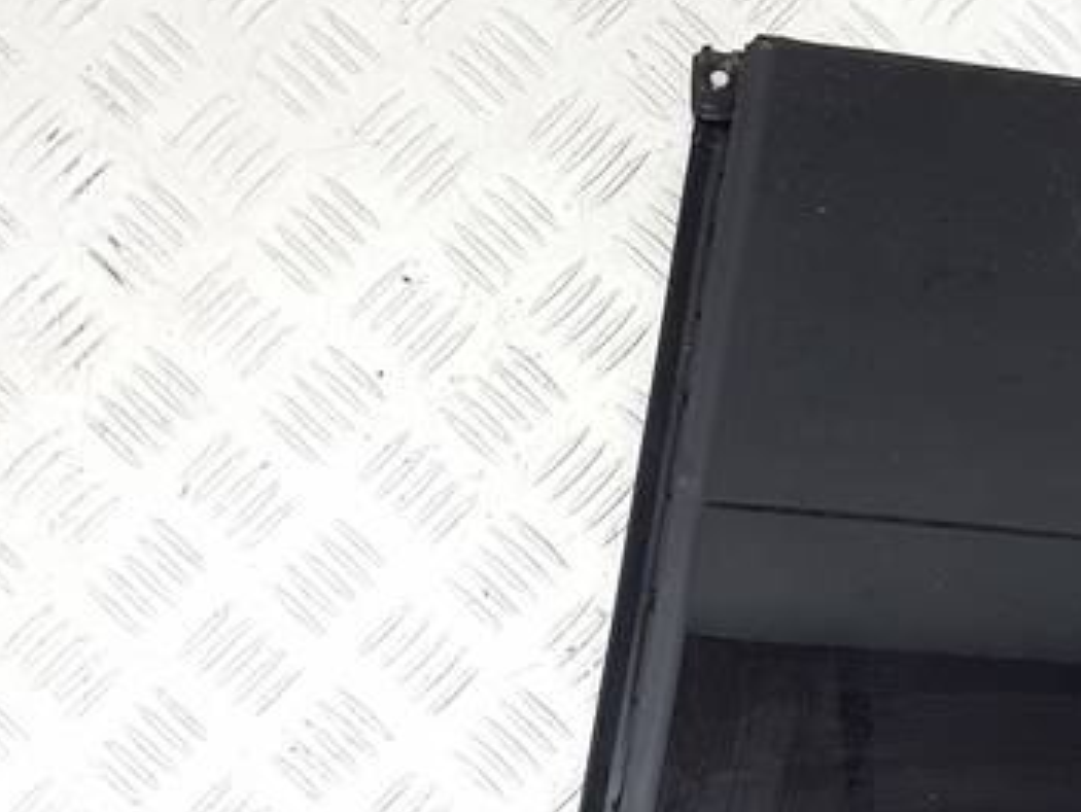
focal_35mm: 76
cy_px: 939
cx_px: 800
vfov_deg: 18.5
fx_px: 2375
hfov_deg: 25.4
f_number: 1.7
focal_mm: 4.2
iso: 160
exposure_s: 1/100
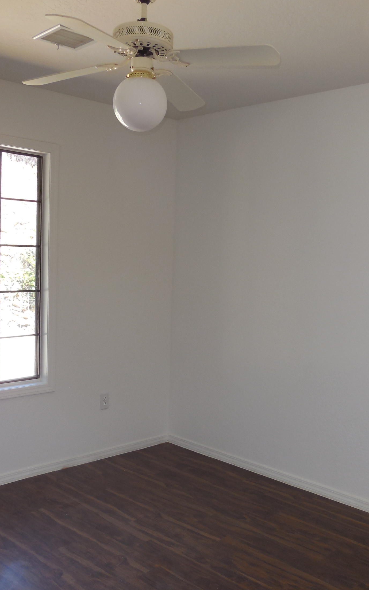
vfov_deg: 54.0
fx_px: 579
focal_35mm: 36
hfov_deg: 35.3
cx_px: 175
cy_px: 296
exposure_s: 1/80
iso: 125
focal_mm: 4.5
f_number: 3.1
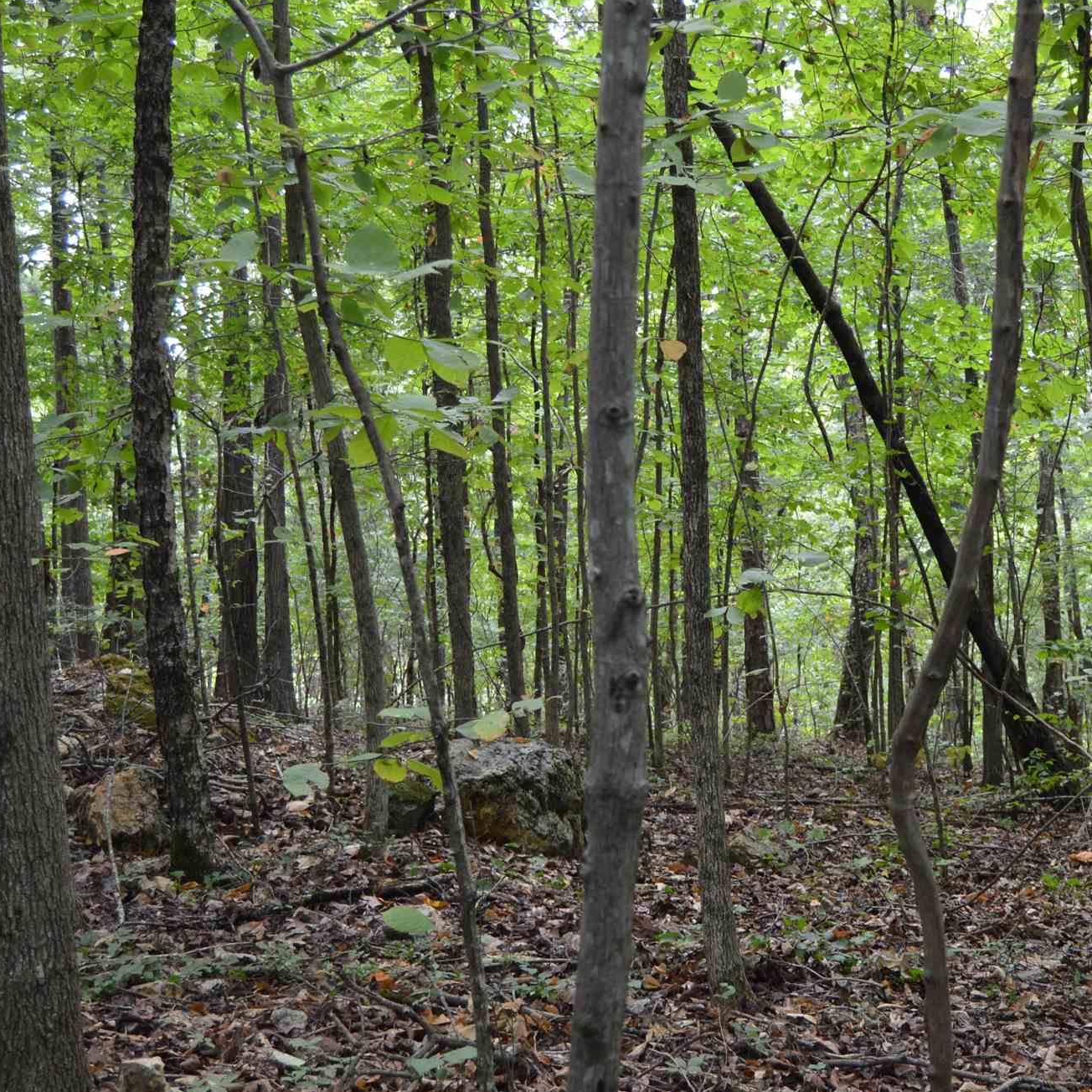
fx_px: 1927
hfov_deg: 31.2
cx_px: 799
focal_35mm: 54
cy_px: 565
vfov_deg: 31.6
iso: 400
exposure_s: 1/100
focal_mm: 18
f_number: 3.5
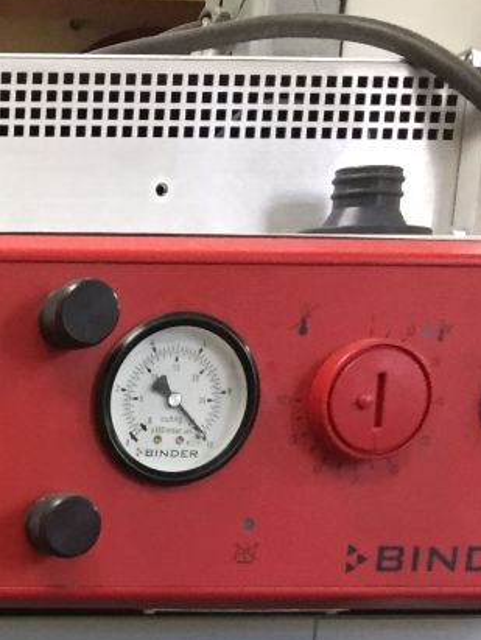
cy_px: 1002
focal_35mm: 94
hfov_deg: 14.5
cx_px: -280
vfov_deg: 18.2
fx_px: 1739
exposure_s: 1/30
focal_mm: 4.15
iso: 160
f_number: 2.2
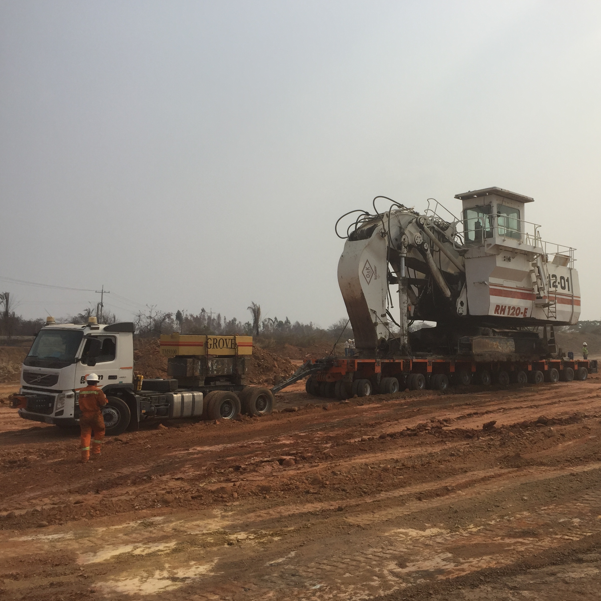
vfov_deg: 47.2
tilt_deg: +3.1
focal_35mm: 35
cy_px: 300
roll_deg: -2.1
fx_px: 687
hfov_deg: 46.4
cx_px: 407
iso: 32
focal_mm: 4.15
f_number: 2.2
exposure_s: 1/4405
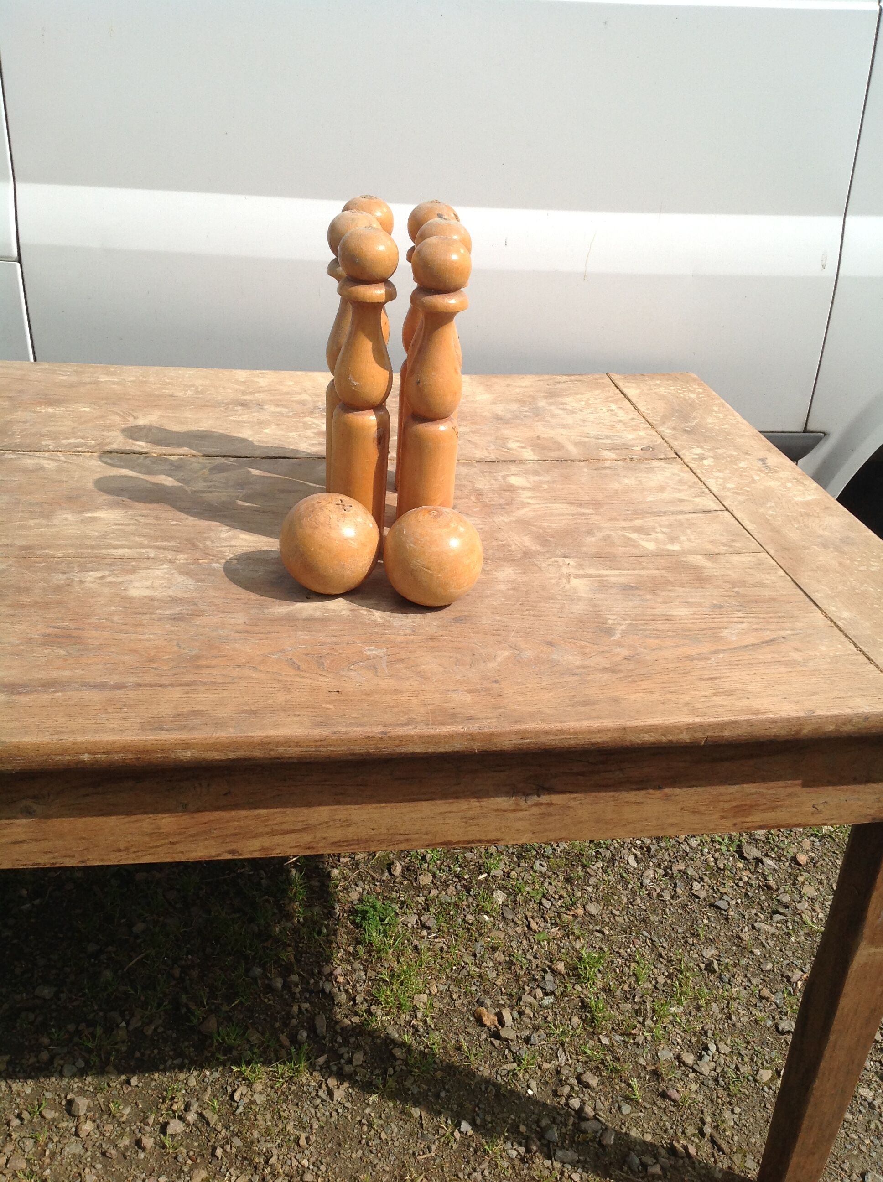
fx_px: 1194
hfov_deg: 40.6
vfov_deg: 52.7
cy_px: 591
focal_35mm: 35
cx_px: 442
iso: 50
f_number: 2.4
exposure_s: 1/2016
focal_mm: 4.28
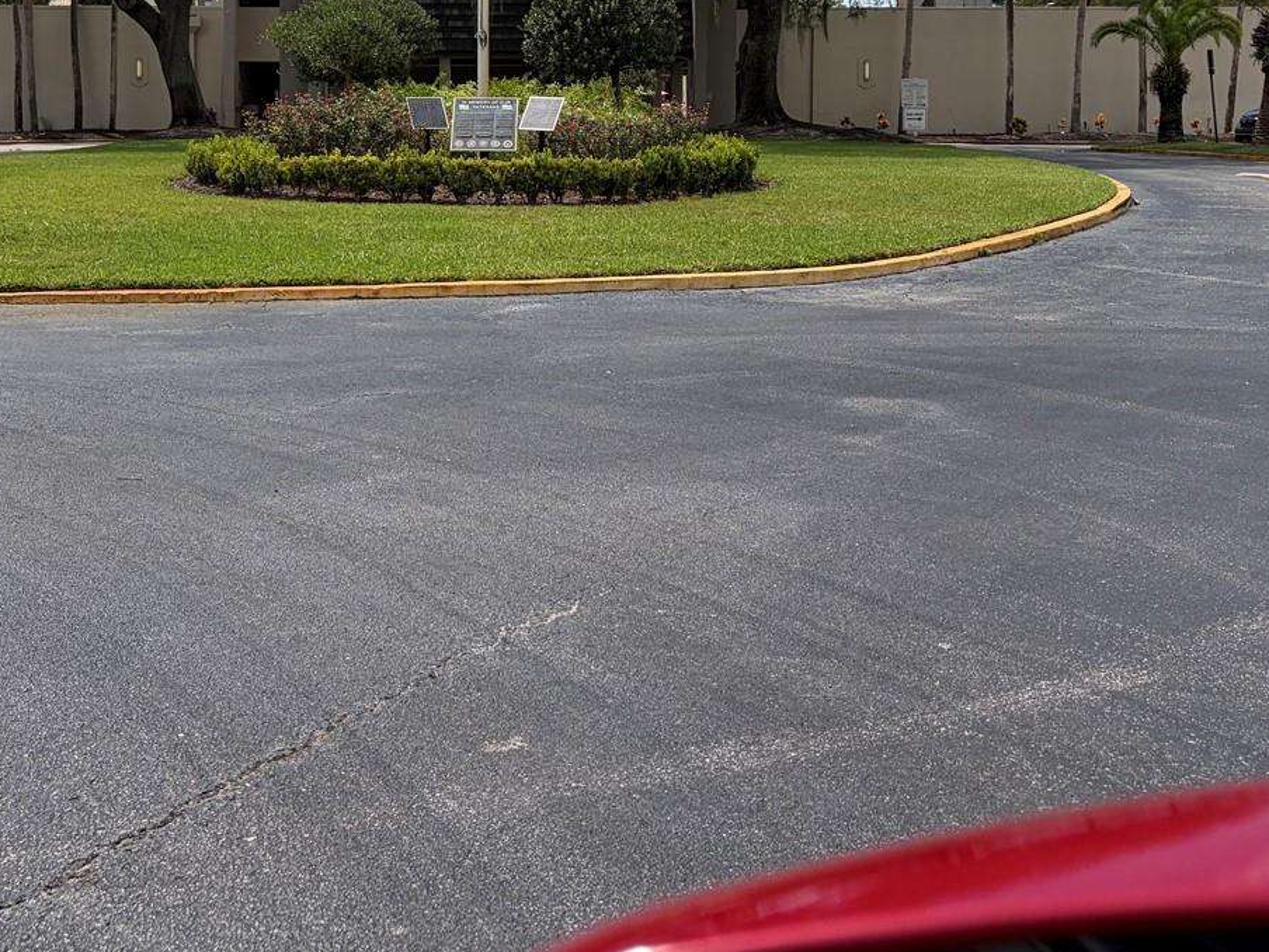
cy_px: 131
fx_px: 1686
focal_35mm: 46
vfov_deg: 30.4
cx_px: 519
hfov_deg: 41.1
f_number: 1.6
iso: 50
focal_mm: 5.96
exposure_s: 1/4950
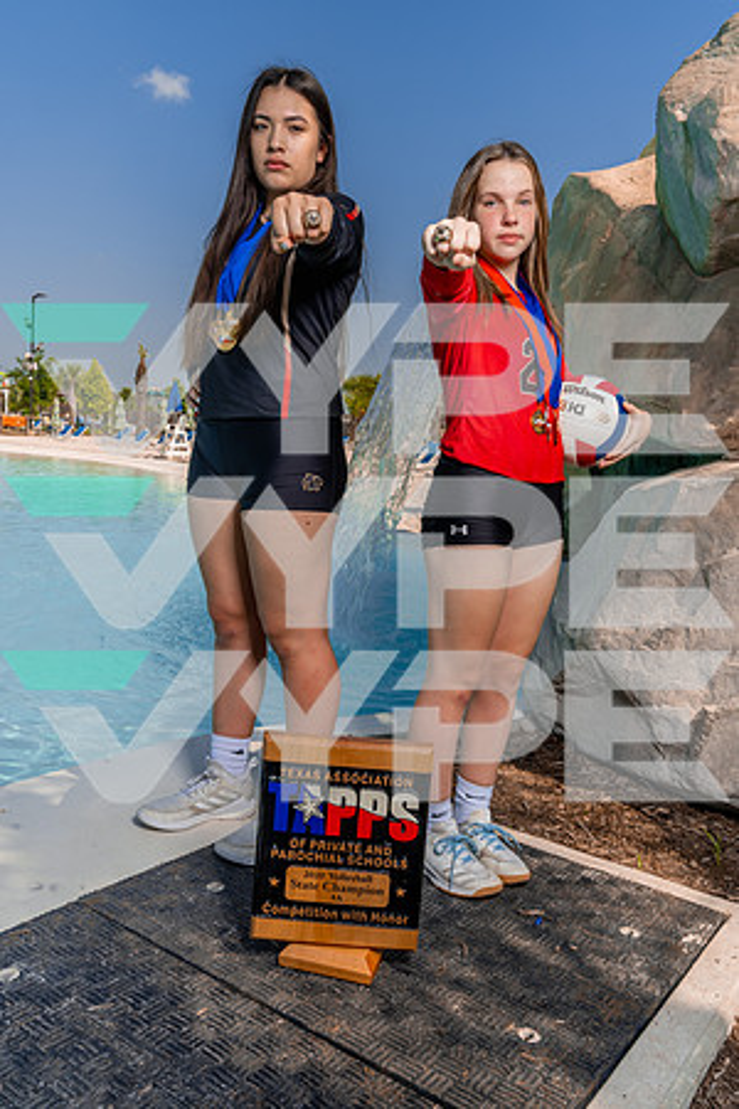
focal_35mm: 30
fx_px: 924
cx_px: 370
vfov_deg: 61.9
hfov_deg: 43.6
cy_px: 554
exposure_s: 1/250
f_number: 10
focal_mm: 30
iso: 100
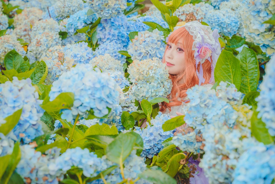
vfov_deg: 18.2
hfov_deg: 27.0
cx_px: 138
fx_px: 573
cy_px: 92
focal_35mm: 75
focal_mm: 75
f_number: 5.6
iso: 250
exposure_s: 1/200
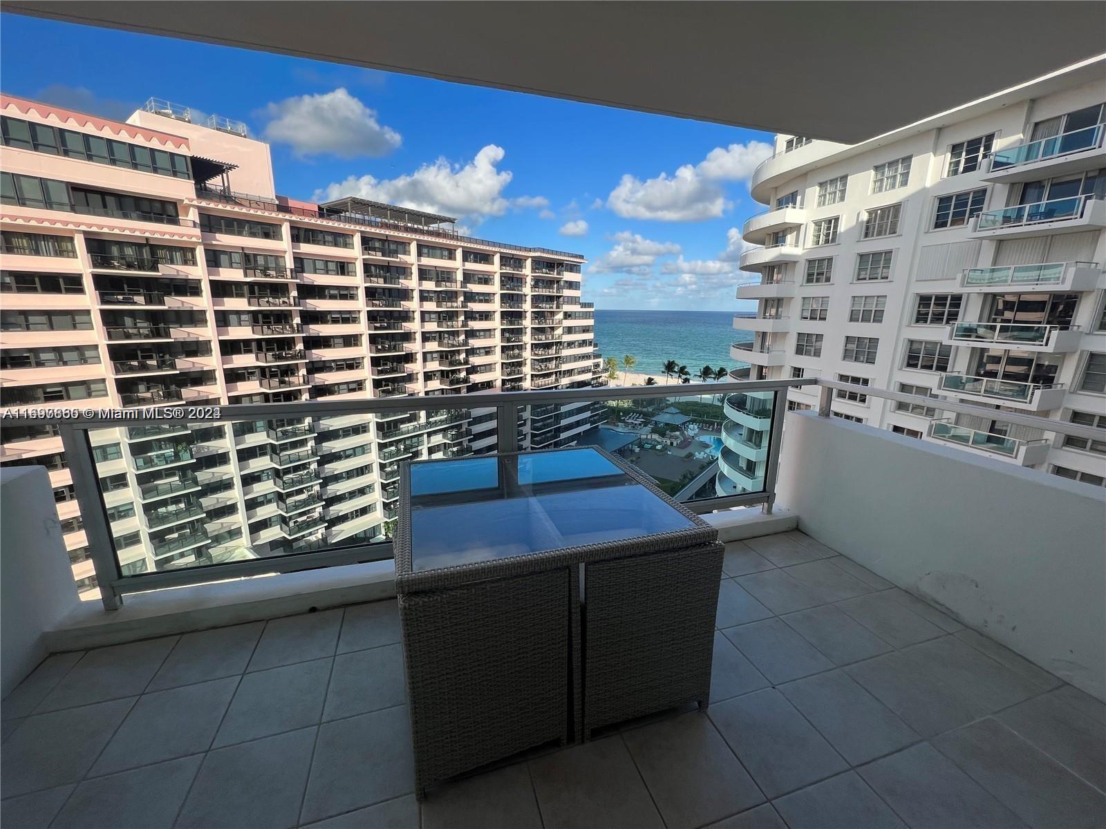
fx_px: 415
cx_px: 553
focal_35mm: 13
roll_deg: -0.6
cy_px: 414
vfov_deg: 89.9
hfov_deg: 106.2
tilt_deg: -13.1
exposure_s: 1/1393
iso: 32
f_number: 1.8
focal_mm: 1.57
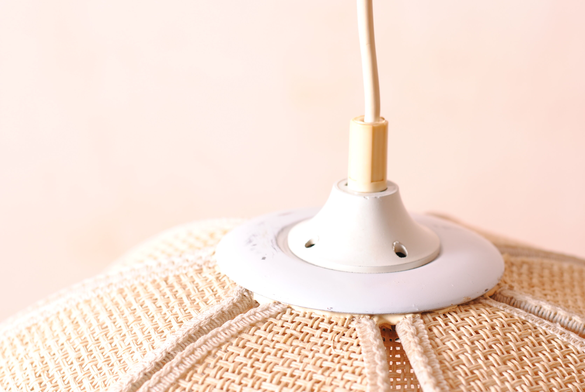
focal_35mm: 87
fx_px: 1415
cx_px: 334
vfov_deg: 15.7
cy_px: 218
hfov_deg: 23.3
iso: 100
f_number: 4
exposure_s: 1/60
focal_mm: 50
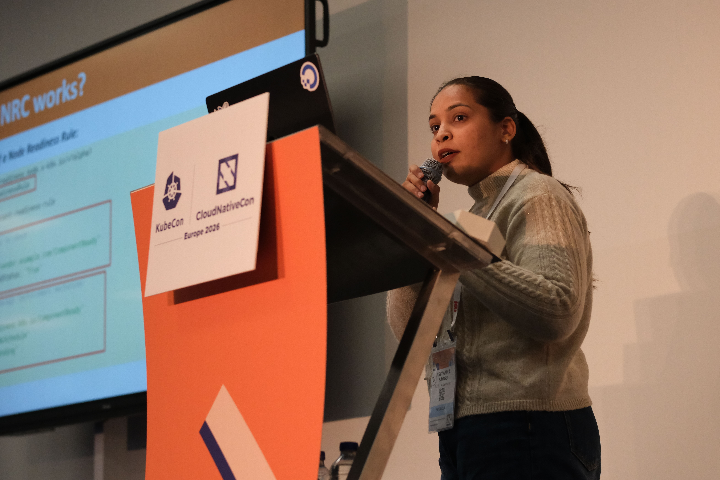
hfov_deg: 19.8
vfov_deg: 13.3
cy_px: 204
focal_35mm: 103
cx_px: 356
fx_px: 2060
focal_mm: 56
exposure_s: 1/680
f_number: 2.8
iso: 3200
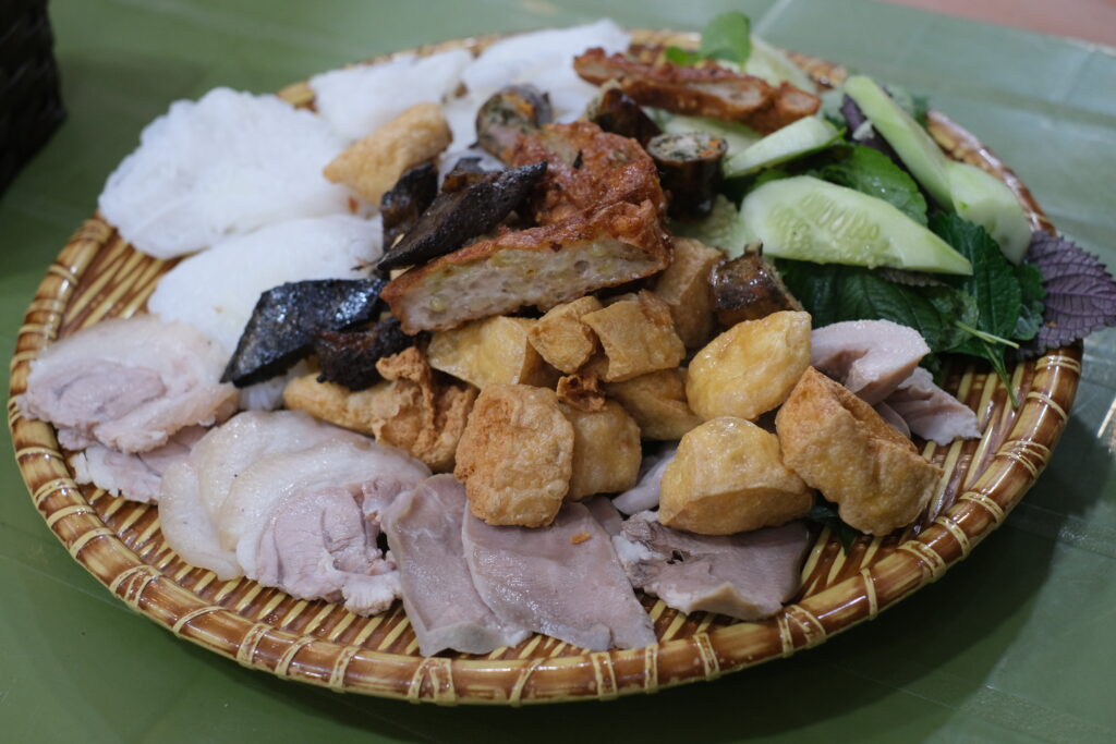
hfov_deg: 37.5
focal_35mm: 53
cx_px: 558
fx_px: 1643
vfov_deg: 25.5
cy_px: 372
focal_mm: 35
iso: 1250
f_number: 4
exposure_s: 1/75
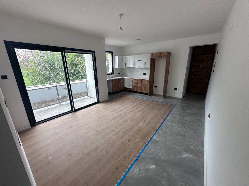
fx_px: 101
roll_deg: +1.4
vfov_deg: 85.7
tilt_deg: -15.8
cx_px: 124
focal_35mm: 14
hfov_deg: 102.1
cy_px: 93
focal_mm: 2.22
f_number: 2.2
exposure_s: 1/99
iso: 125
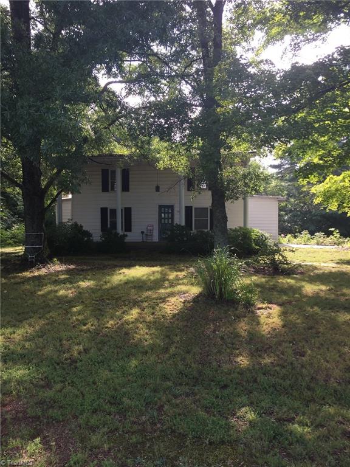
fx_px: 391
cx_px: 175
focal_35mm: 29
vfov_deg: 61.7
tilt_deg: -1.8
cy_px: 234
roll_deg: -0.1
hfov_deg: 48.2
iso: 32
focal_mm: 4.15
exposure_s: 1/264
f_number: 2.2
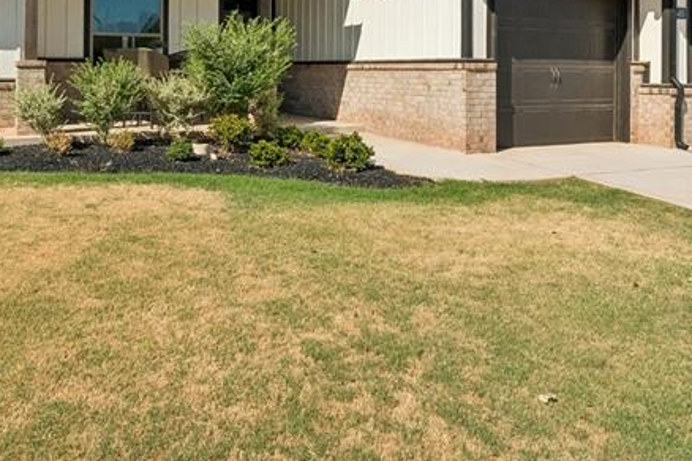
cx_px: 284
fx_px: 673
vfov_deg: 36.0
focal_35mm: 35
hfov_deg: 54.1
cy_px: 62
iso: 320
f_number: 8
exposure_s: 1/1250
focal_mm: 10
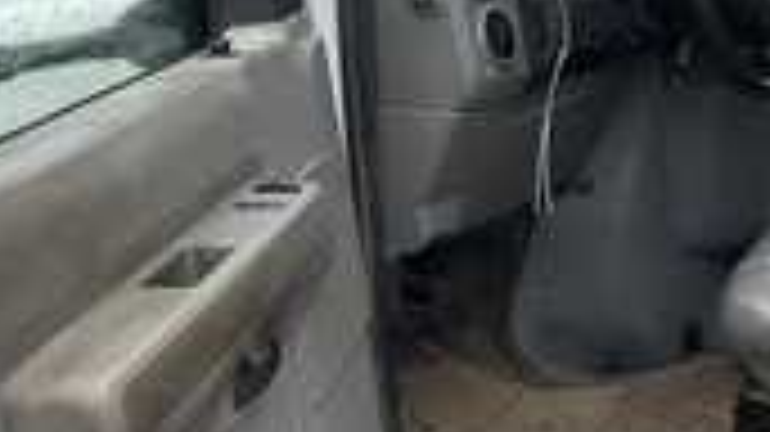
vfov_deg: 16.0
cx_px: 630
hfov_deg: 27.9
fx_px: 1510
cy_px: 14
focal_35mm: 74
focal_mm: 3
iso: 25
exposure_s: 1/562
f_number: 1.8
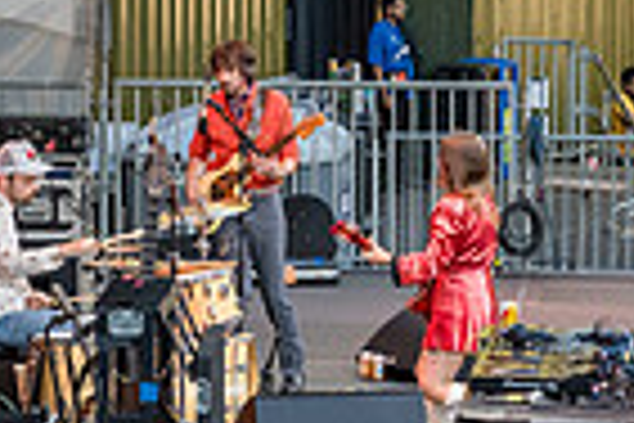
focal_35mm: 288
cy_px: 227
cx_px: 665
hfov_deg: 7.1
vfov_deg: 4.8
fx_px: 5072
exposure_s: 1/320
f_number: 5.6
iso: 2000
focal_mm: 70
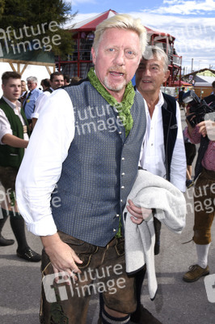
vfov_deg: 55.1
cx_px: 108
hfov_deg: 38.3
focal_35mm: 34
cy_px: 162
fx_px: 310
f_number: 9
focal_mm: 23
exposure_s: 1/160
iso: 100
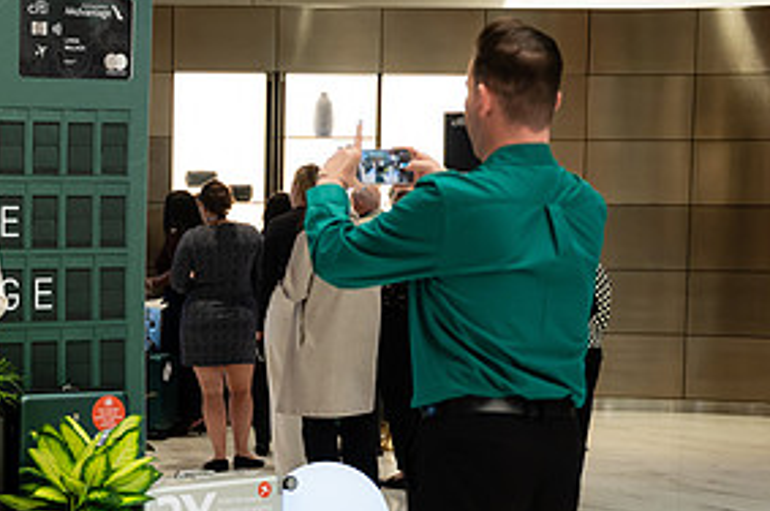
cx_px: 40
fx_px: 2051
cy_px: 428
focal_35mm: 96
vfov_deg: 14.1
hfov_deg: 20.7
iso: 1000
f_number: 3.2
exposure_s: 1/200
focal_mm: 43
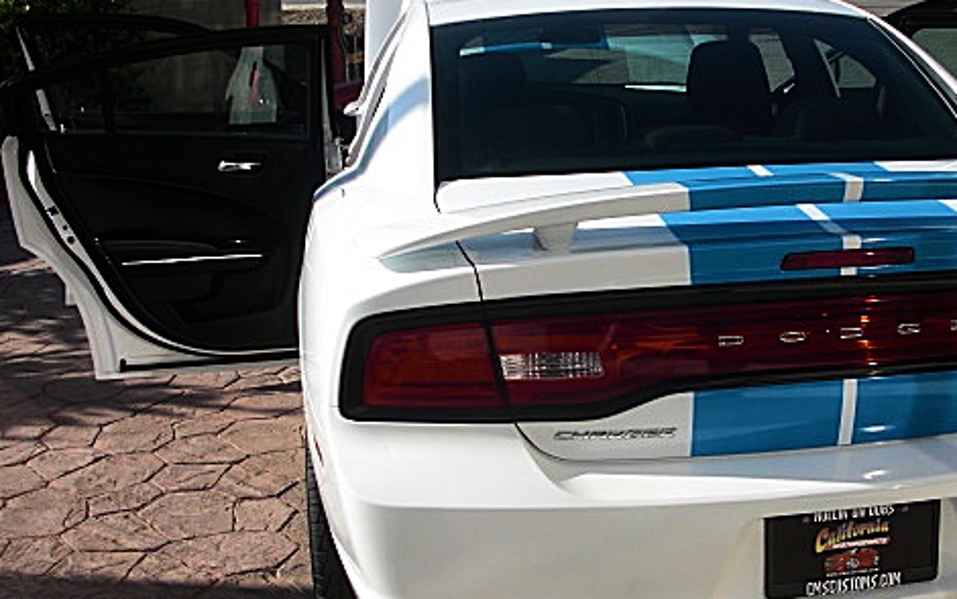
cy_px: 320
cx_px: 637
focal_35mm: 52
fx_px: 1357
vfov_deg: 24.9
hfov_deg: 38.4
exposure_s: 1/160
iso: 50
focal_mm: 6.3
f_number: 7.9
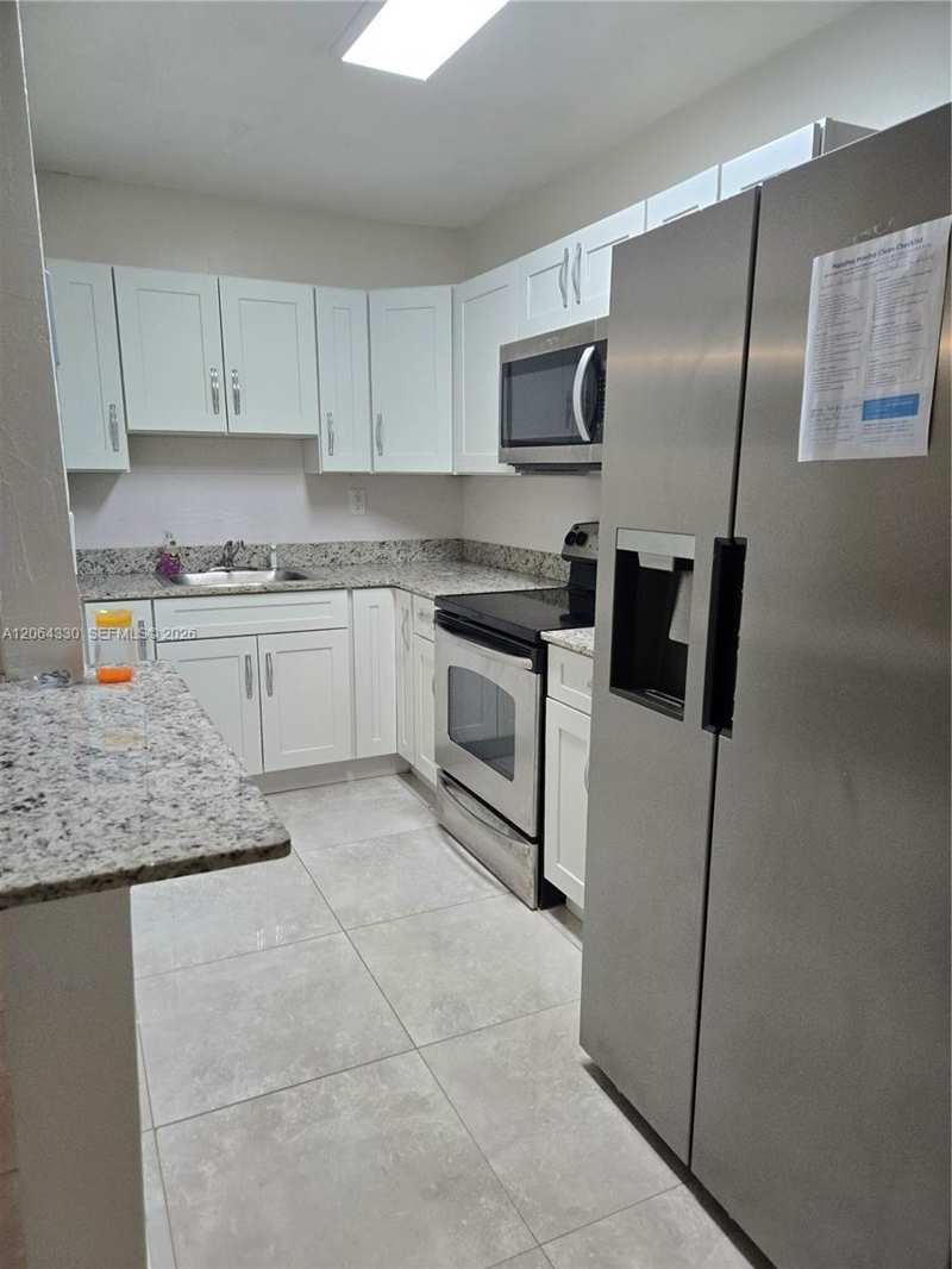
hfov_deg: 58.9
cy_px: 634
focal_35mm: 23
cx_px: 476
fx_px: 843
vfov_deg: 73.9
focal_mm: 5.4
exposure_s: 1/120
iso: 125
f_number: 1.8
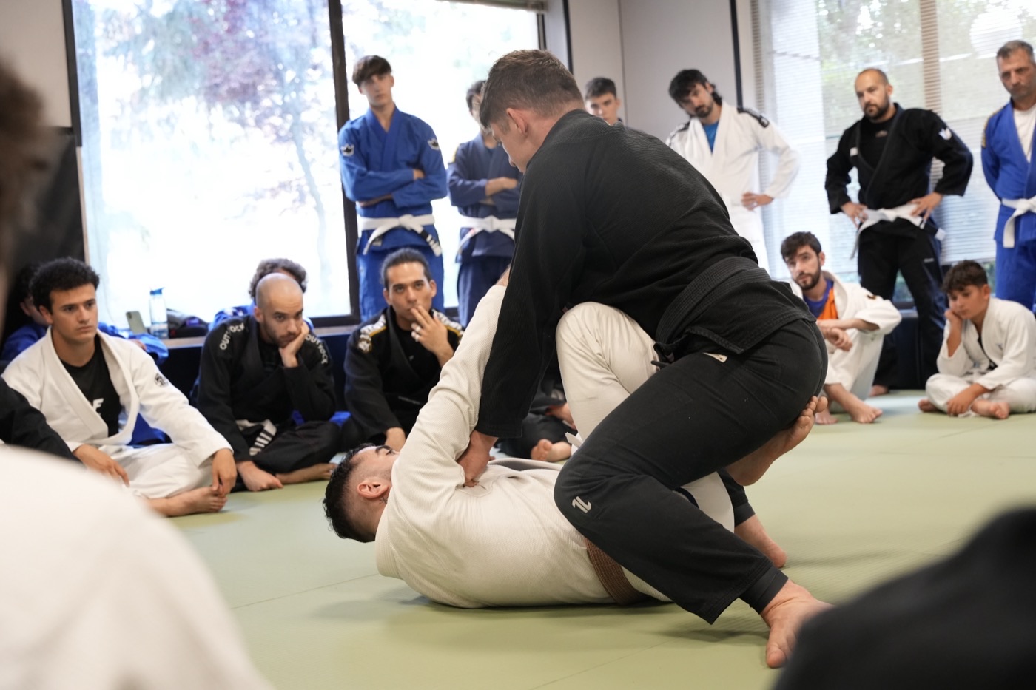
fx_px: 1447
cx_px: 518
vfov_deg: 26.8
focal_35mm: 50
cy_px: 345
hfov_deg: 39.4
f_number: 5
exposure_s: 1/100
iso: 4000
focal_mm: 50.3
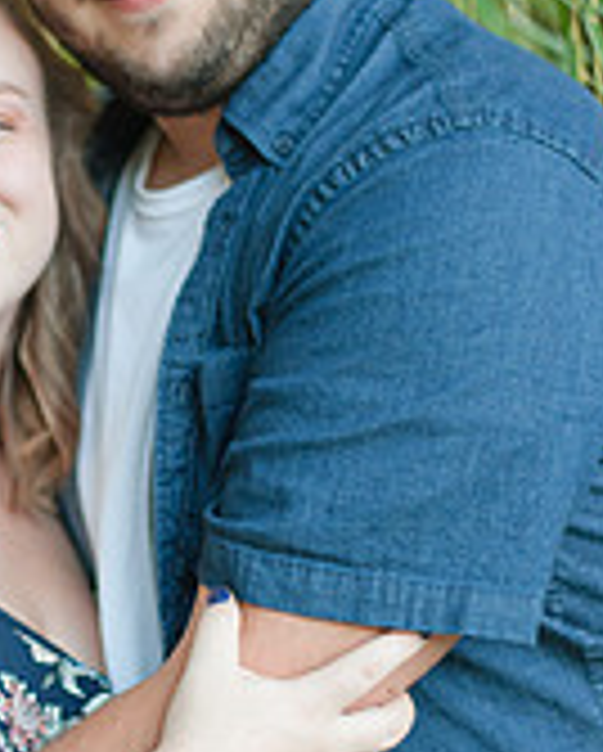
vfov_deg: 15.3
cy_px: 410
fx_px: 2806
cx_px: 38
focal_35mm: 126
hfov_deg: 12.2
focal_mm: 50
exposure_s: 1/500
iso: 640
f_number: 1.8
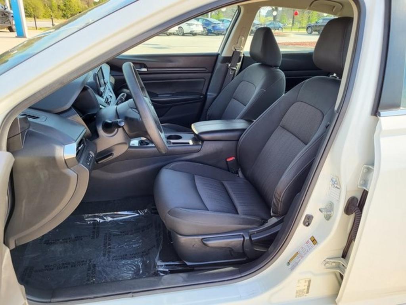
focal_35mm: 26
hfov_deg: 67.3
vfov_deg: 53.1
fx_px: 305
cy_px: 152
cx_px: 203
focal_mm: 5.4
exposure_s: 1/297
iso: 40
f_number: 1.8
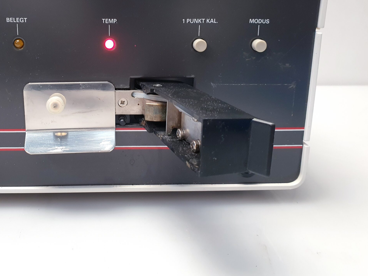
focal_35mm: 35
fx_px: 372
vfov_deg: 40.2
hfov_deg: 51.7
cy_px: 91
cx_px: 126
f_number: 2.4
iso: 125
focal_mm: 4.3
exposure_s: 1/50
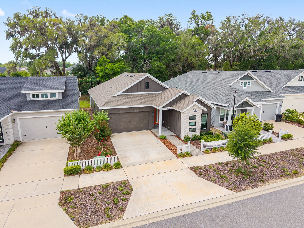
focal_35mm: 24
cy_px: 114
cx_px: 152
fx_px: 211
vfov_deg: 56.8
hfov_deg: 71.6
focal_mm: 8.67
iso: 310
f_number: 1.8
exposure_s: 1/4000
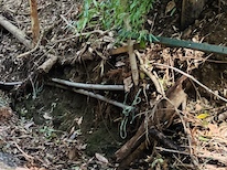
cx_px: -99
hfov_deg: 19.9
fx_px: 570
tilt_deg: -15.8
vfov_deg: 16.3
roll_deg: +0.0
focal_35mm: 87
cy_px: -25
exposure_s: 1/60
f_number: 1.8
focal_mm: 3.99
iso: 250
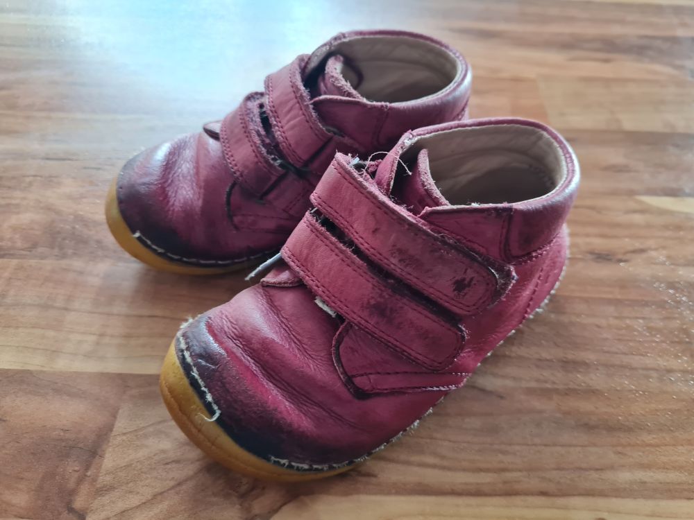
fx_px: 521
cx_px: 347
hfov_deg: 67.3
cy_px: 260
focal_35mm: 26
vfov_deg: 53.1
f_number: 1.8
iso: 320
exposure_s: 1/50
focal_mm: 5.4
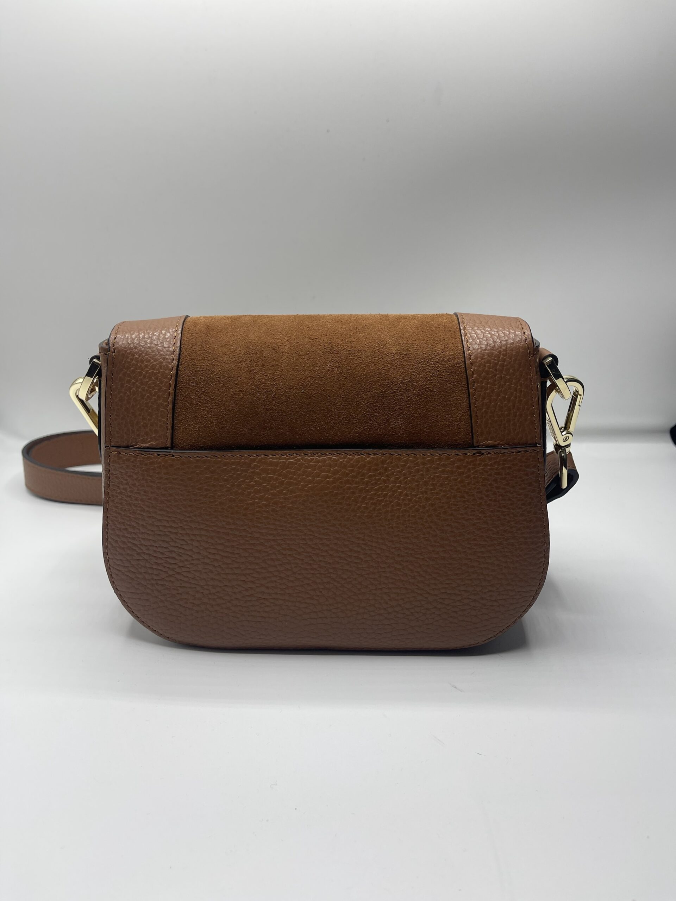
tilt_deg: -21.6
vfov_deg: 69.4
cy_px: 450
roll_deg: -0.3
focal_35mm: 25
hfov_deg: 54.9
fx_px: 651
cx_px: 338
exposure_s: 1/679
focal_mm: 5.1
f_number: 1.6
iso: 32
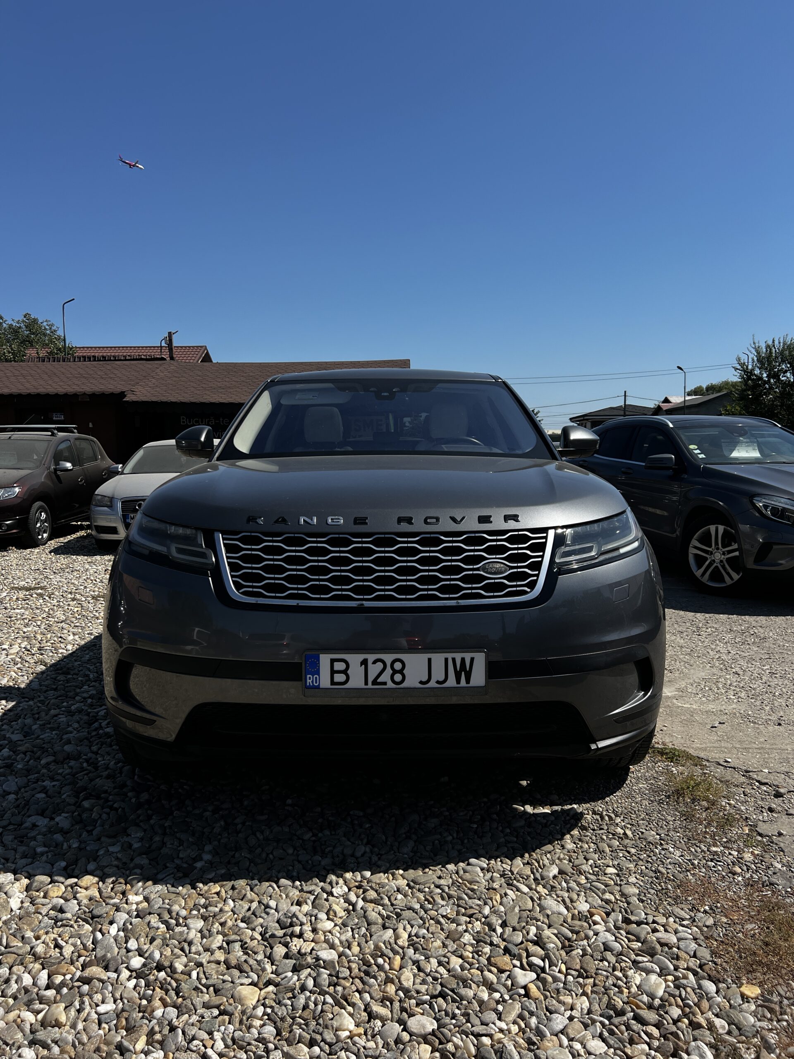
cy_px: 530
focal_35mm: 26
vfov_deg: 67.3
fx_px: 795
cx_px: 397
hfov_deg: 53.1
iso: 50
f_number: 1.5
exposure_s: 1/6993
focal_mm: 5.7
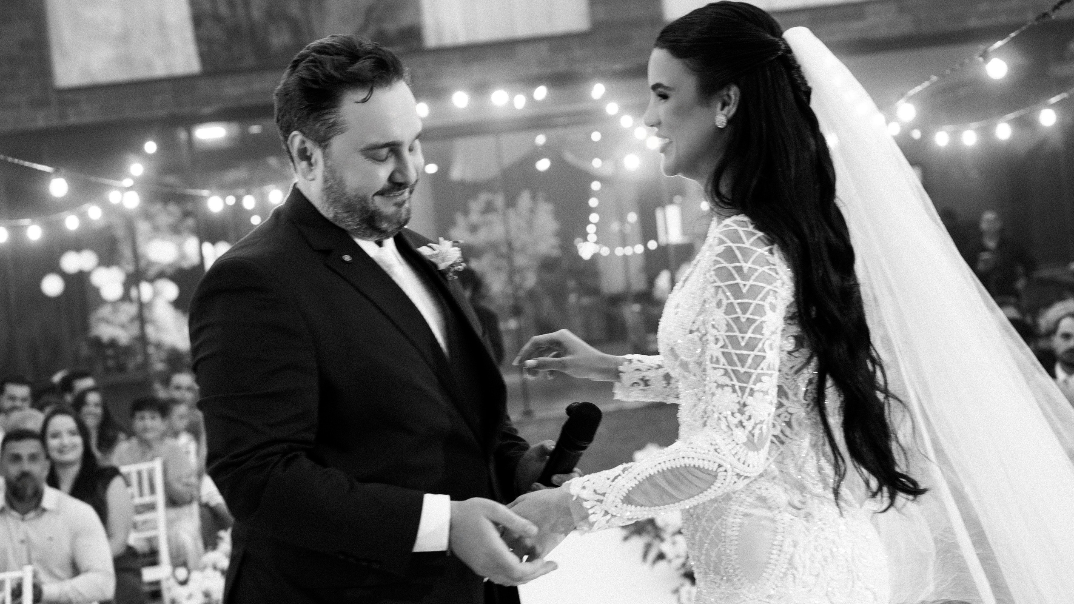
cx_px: 484
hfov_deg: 34.3
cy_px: 304
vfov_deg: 19.7
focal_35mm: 61
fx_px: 1737
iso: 1600
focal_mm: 47
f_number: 3.2
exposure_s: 1/200
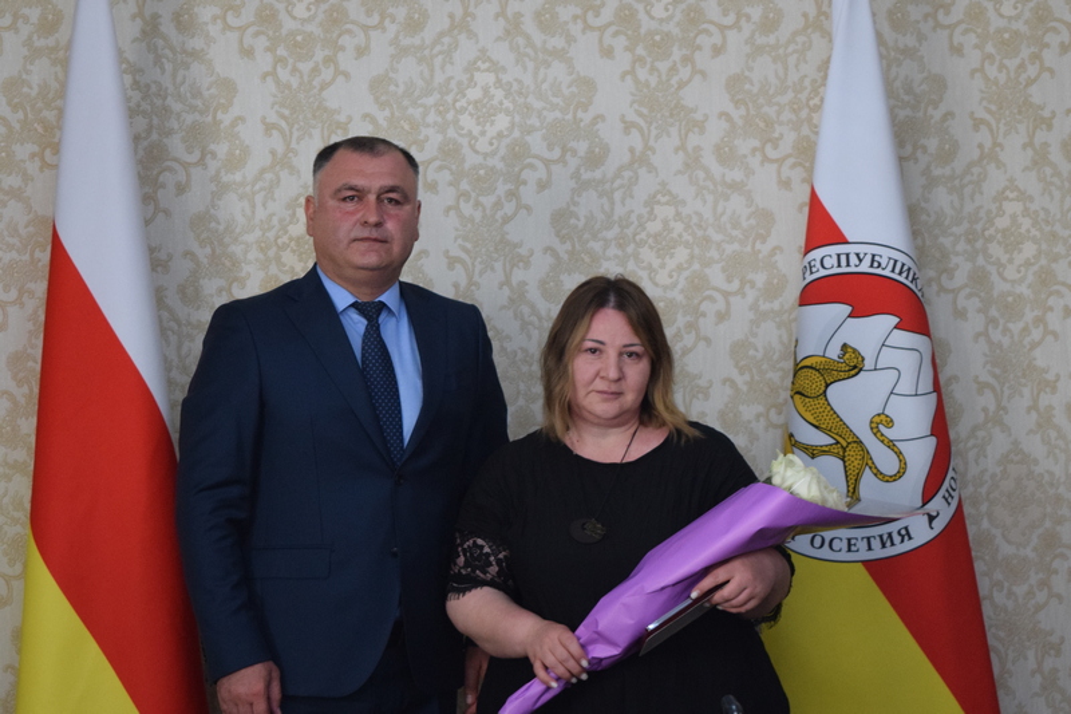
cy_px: 357
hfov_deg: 24.6
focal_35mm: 82
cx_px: 536
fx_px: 2454
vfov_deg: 16.5
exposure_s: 1/60
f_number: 5.6
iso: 2000
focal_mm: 55
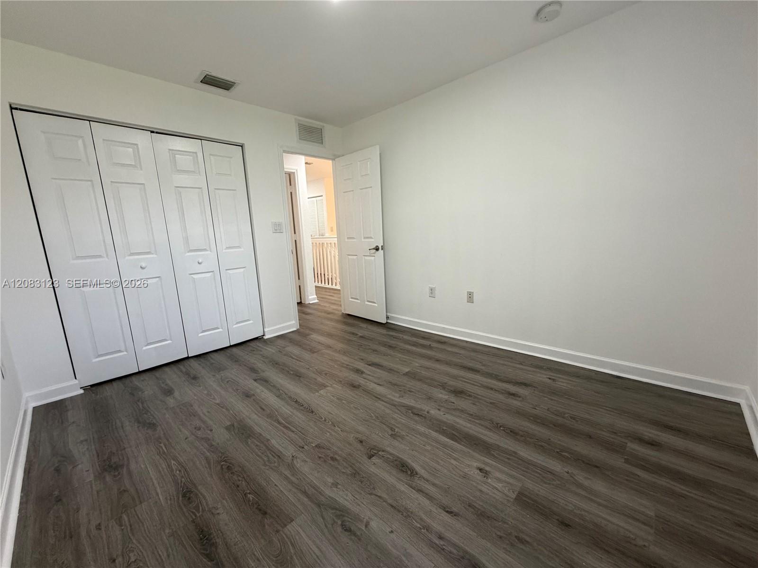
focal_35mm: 14
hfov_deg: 102.1
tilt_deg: -10.9
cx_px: 379
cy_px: 284
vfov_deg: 85.7
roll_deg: +2.2
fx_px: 307
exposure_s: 1/121
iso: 250
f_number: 2.2
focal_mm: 2.22
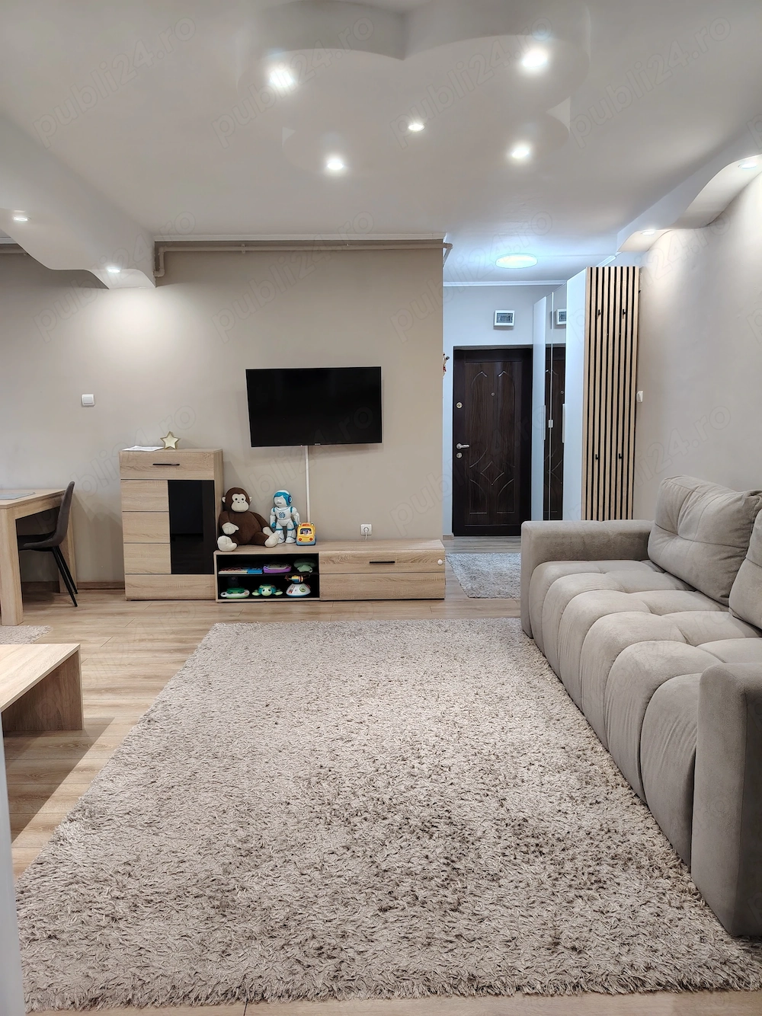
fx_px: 705
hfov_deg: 56.8
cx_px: 381
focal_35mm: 24
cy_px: 508
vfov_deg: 71.6
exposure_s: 1/33.3
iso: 791
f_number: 1.75
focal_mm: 5.25
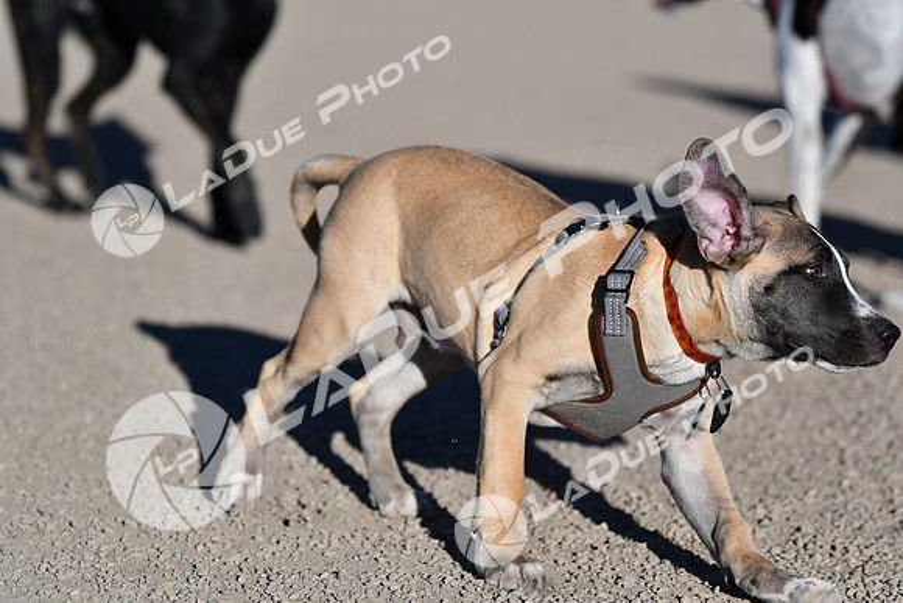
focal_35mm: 142
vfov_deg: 9.6
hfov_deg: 14.4
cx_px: 452
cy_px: 302
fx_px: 3575
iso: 100
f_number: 2.8
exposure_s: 1/4000
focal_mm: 95
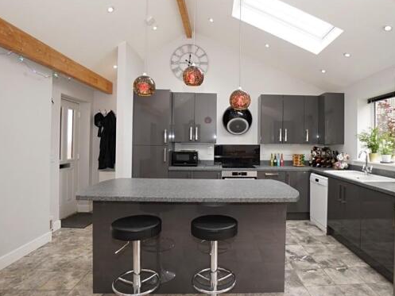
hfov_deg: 83.8
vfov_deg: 68.7
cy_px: 150
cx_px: 232
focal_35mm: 19
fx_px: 217
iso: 400
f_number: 4
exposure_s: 1/160
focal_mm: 10
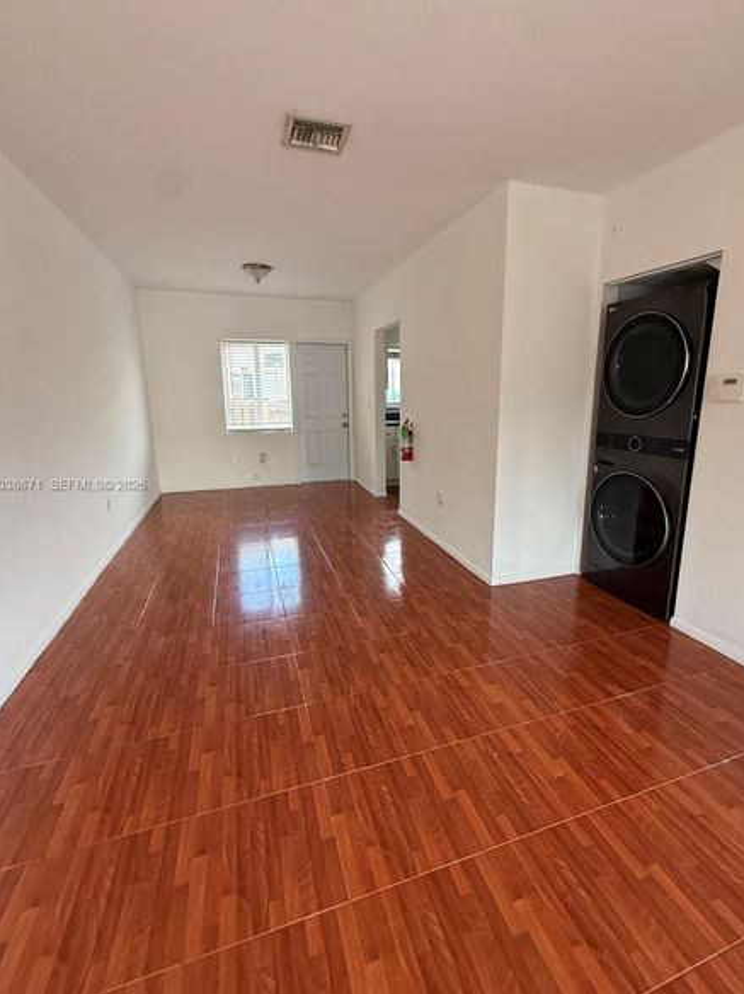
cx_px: 397
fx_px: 459
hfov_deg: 77.9
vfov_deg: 94.5
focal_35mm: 16
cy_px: 486
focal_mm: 2.22
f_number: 2.2
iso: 160
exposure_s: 1/99
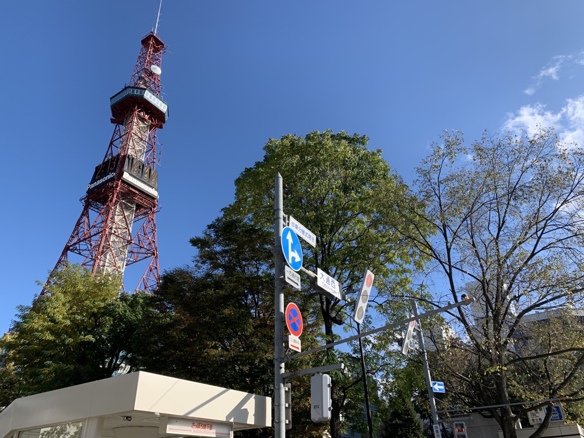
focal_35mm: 26
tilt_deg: +29.8
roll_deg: +2.1
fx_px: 439
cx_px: 292
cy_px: 219
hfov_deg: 67.3
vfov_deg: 53.1
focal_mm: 4.25
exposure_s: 1/1368
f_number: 1.8
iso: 25
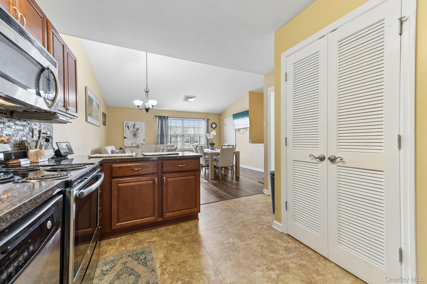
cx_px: 214
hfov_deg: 104.3
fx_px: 166
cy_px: 142
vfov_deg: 81.2
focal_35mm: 14
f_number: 8
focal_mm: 14
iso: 400
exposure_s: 1/6
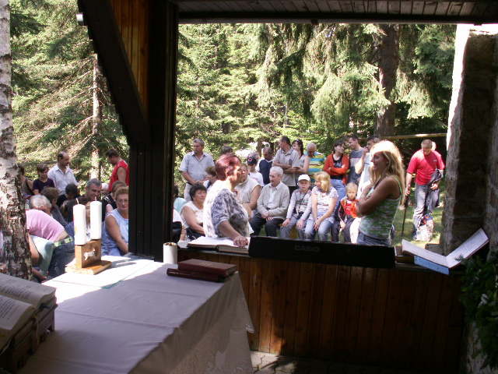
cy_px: 187
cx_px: 249
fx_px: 504
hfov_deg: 52.6
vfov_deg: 40.7
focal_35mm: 35
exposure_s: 1/60
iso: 50
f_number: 3.5
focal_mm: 5.86
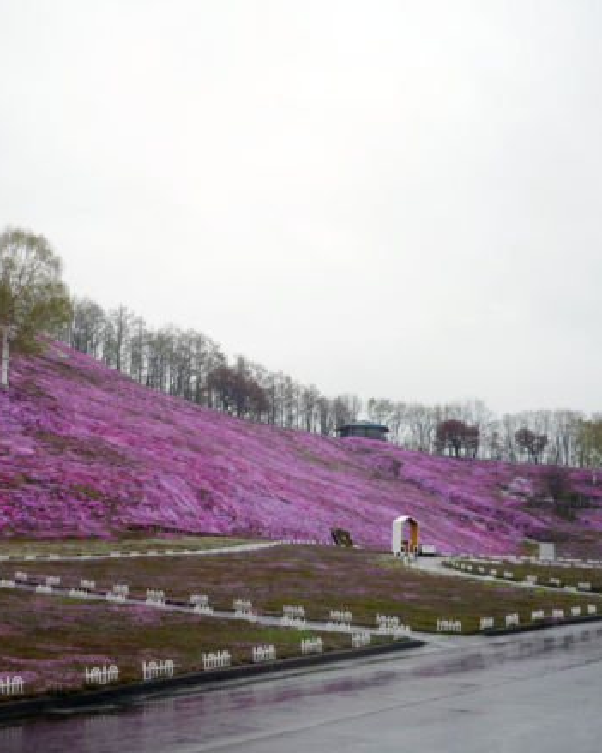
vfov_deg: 42.0
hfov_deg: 34.1
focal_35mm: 44
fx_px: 980
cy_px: 370
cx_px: 276
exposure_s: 1/320
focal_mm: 5.5
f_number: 2.8
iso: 100
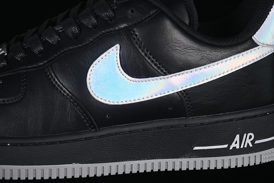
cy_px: 92
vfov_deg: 18.2
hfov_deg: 27.0
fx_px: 571
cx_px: 137
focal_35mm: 75
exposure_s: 1/50
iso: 160
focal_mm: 50
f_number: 6.3
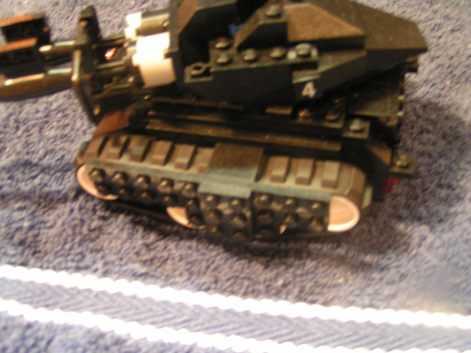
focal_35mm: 45
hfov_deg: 42.1
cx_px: 236
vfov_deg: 32.2
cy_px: 176
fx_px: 612
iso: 200
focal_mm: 6.9
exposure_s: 1/2.5
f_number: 2.8
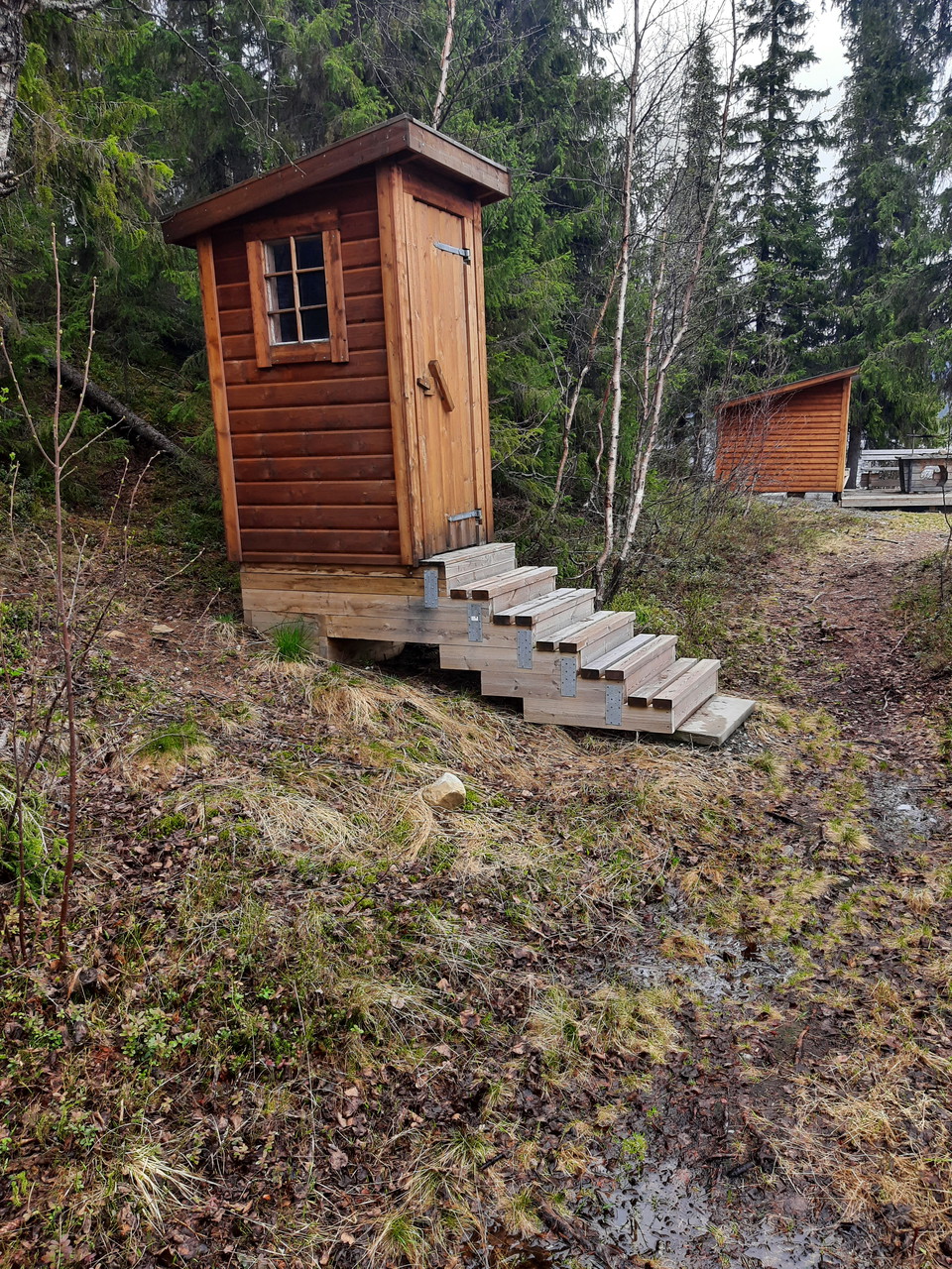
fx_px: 953
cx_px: 476
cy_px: 634
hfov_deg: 53.1
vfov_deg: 67.3
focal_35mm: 26
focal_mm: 3.92
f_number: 1.7
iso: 40
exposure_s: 1/112
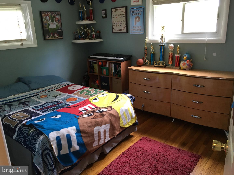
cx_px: 117
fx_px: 196
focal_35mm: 29
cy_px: 88
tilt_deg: -16.1
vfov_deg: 48.2
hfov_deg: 61.7
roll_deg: +2.3
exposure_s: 1/30
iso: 100
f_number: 2.2
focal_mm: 4.15
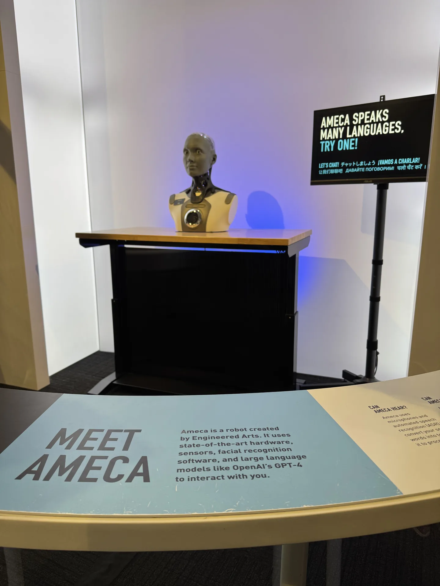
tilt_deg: -12.8
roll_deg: +0.2
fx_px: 407
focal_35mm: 24
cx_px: 220
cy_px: 293
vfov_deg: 71.6
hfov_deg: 56.8
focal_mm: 6.76
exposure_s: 1/123
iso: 100
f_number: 1.78
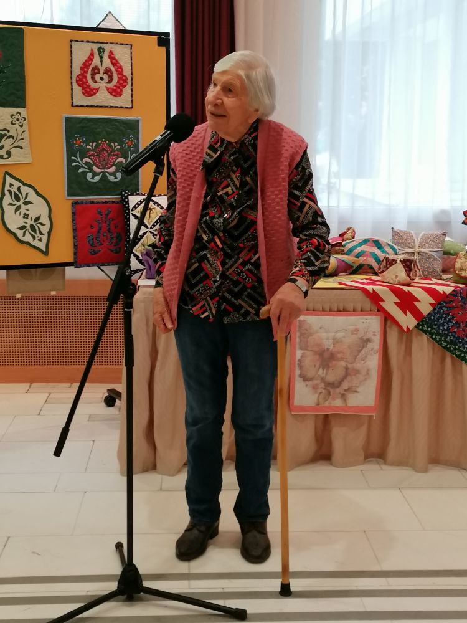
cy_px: 312
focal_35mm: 54
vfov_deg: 35.5
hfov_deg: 27.0
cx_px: 234
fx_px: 971
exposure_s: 1/50
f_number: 1.8
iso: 160
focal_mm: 4.75
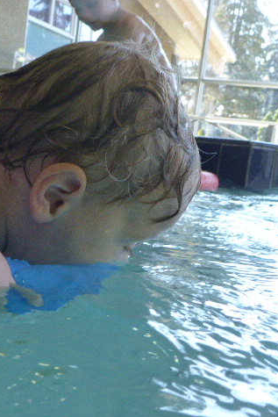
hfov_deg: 27.0
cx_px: 58
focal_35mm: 49
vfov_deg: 40.3
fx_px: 567
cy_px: 210
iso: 800
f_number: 3.7
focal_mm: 6
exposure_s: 1/250
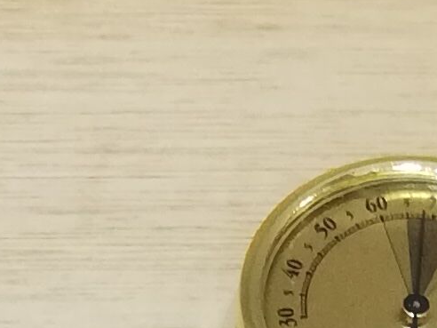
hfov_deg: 7.8
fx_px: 3194
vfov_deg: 5.7
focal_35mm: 253
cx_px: 4
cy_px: 644
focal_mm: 3.81
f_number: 2.2
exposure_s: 1/33.3
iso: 125
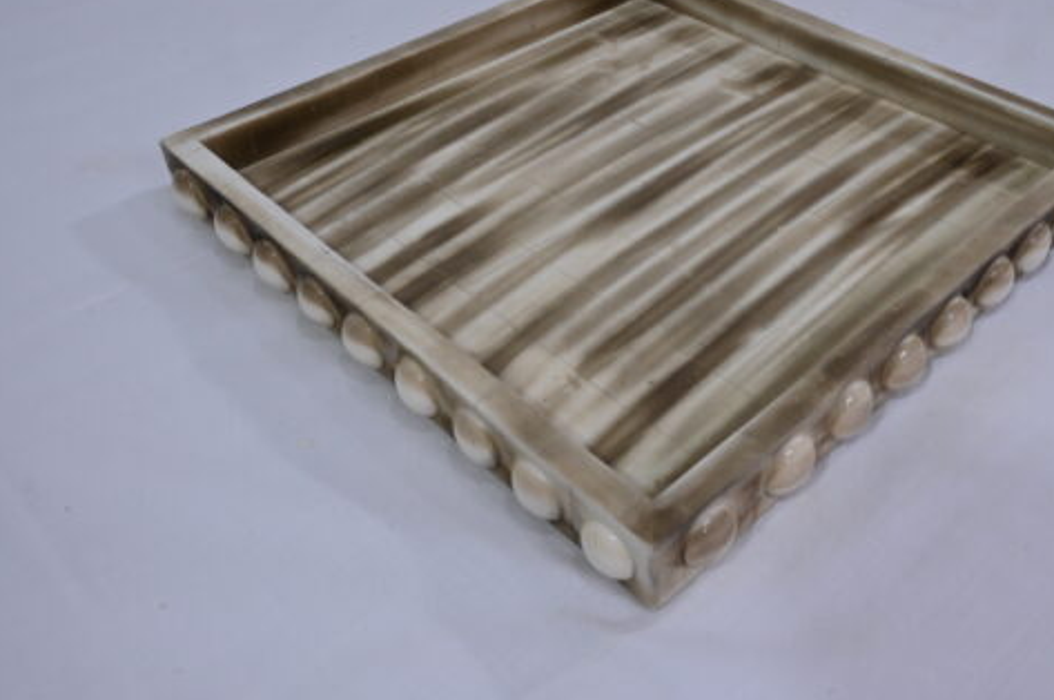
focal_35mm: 34
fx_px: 983
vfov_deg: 39.1
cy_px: 327
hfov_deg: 55.9
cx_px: 644
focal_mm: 26.5
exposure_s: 1/125
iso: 500
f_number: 9
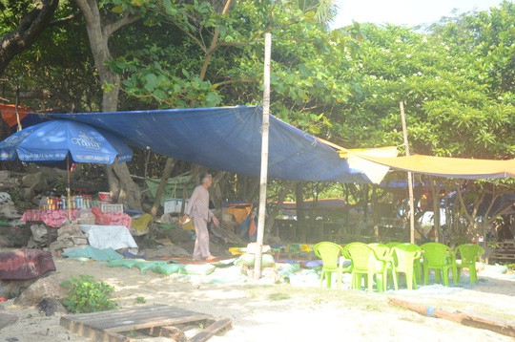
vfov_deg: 22.5
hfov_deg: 33.5
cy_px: 171
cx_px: 258
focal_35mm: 60
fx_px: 857
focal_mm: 40
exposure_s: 1/100
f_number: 5.6
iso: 100
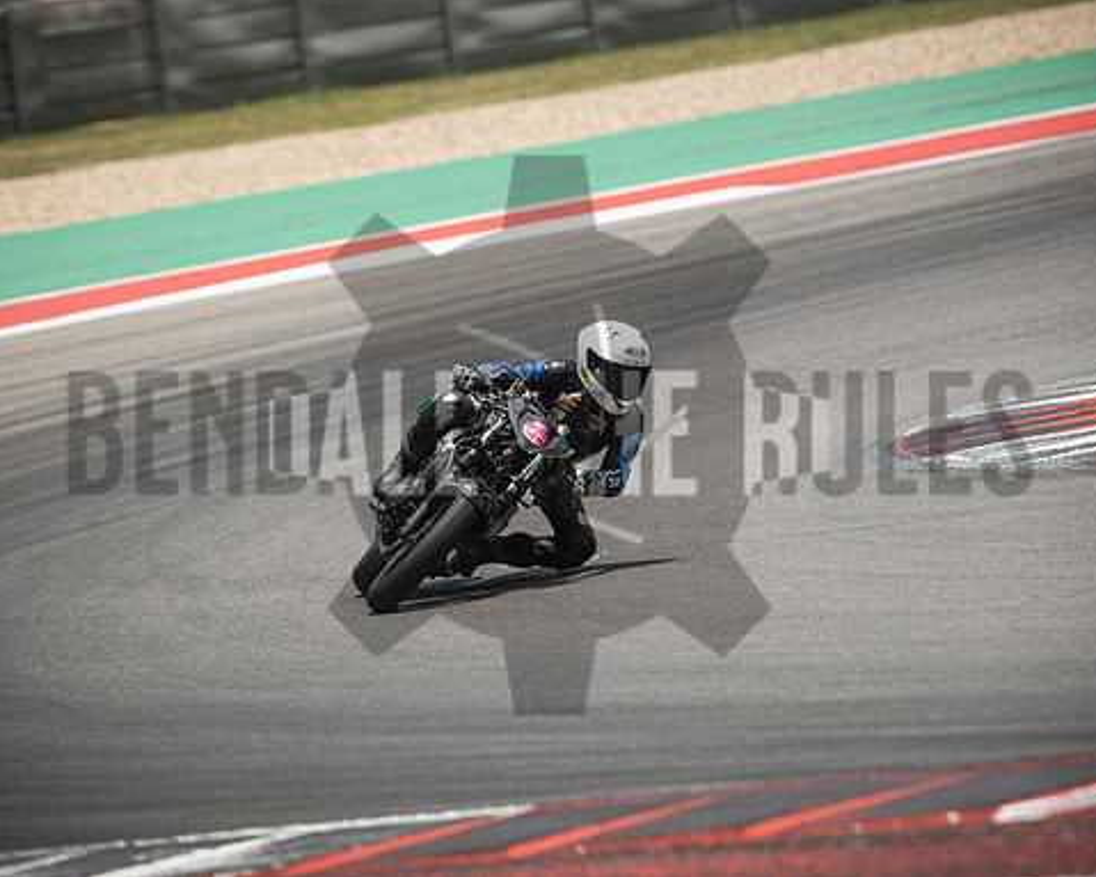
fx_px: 11059
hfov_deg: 5.7
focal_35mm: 341
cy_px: 436
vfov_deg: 4.5
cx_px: 549
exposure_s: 1/1600
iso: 125
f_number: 2.8
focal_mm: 200
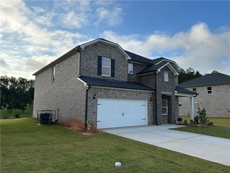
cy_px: 86
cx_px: 115
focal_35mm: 26
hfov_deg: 67.3
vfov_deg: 53.1
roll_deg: -0.6
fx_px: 173
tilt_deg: +6.6
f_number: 1.5
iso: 50
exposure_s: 1/3077
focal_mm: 5.7
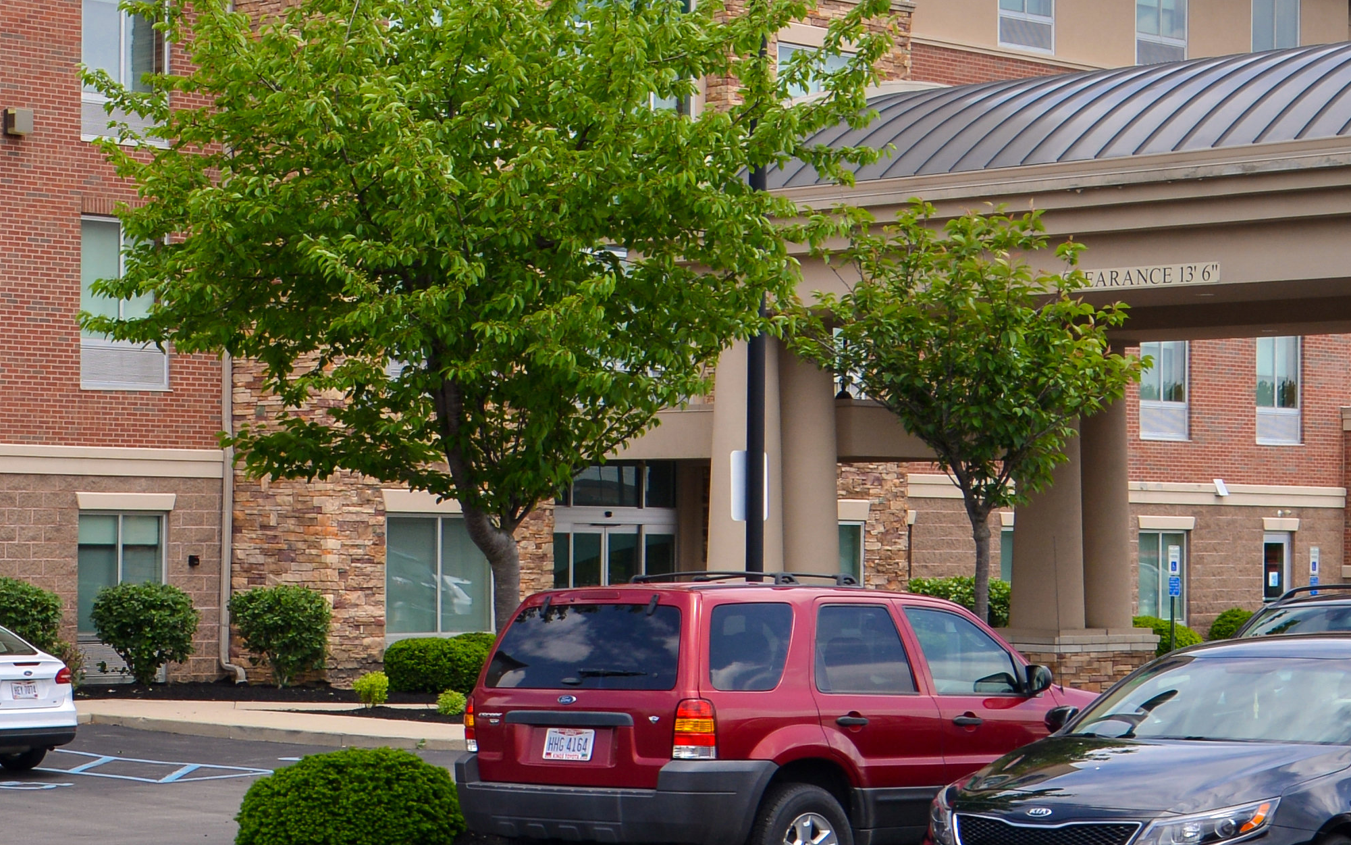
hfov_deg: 21.8
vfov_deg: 14.2
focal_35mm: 90
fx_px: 3314
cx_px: -149
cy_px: -117
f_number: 8
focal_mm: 24
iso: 100
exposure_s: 1/320
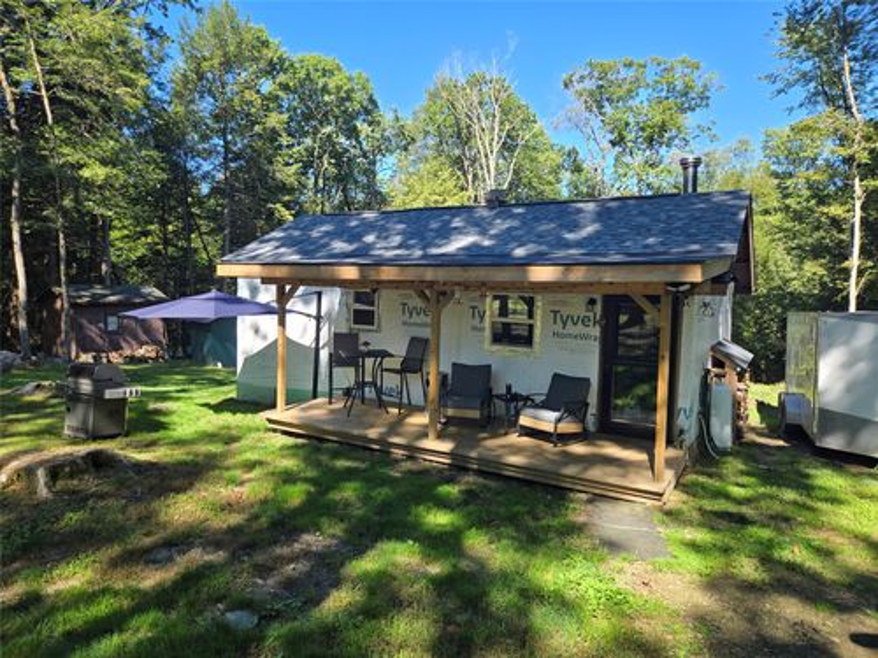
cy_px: 329
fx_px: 583
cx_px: 439
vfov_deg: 58.9
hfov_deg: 73.9
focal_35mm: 23
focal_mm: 5.4
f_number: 1.8
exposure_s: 1/548
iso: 25
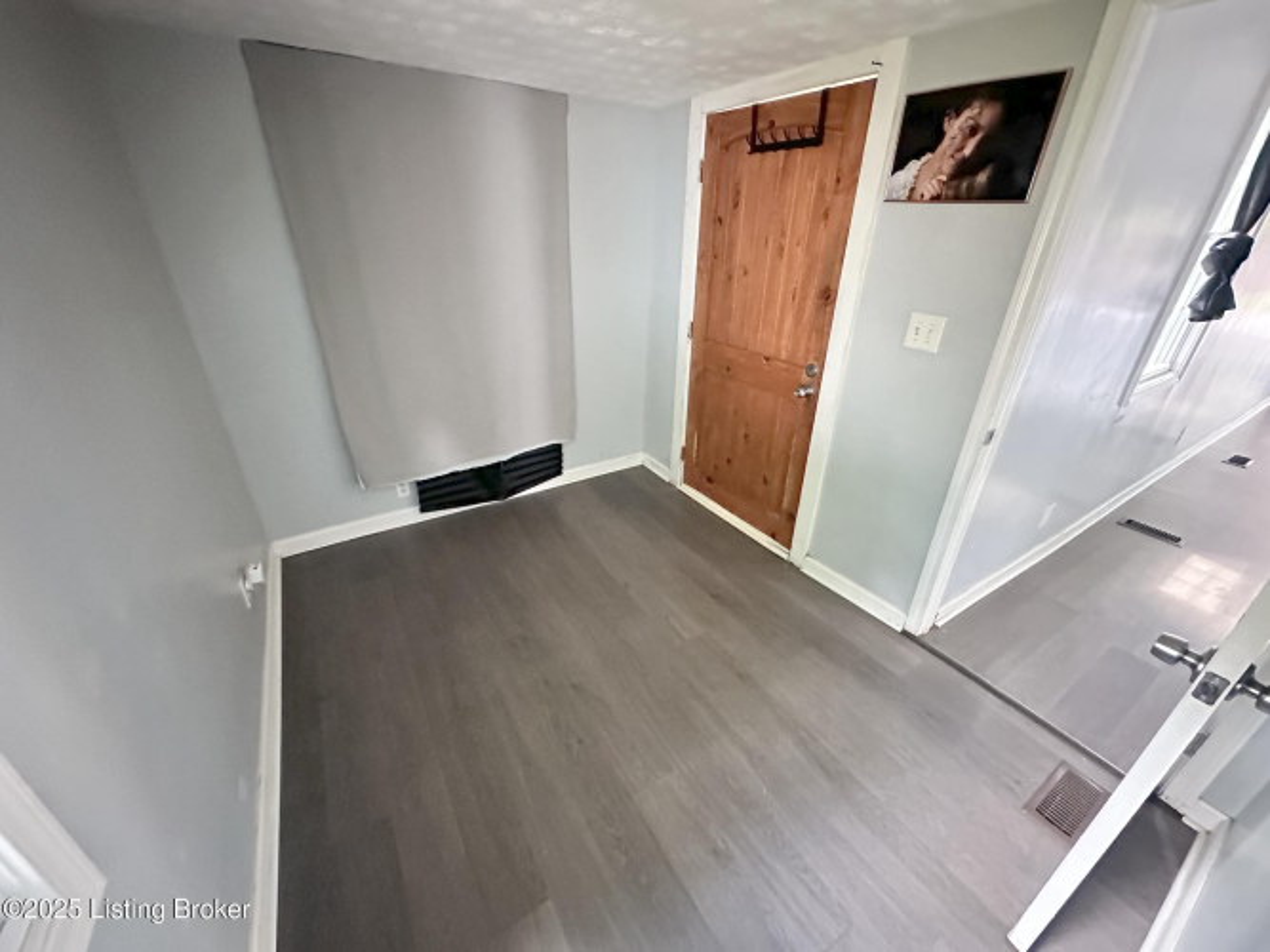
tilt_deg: -26.0
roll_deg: -1.4
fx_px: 514
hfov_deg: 102.1
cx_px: 635
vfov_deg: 85.7
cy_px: 476
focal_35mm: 14
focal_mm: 2.22
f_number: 2.2
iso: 1250
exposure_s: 1/34
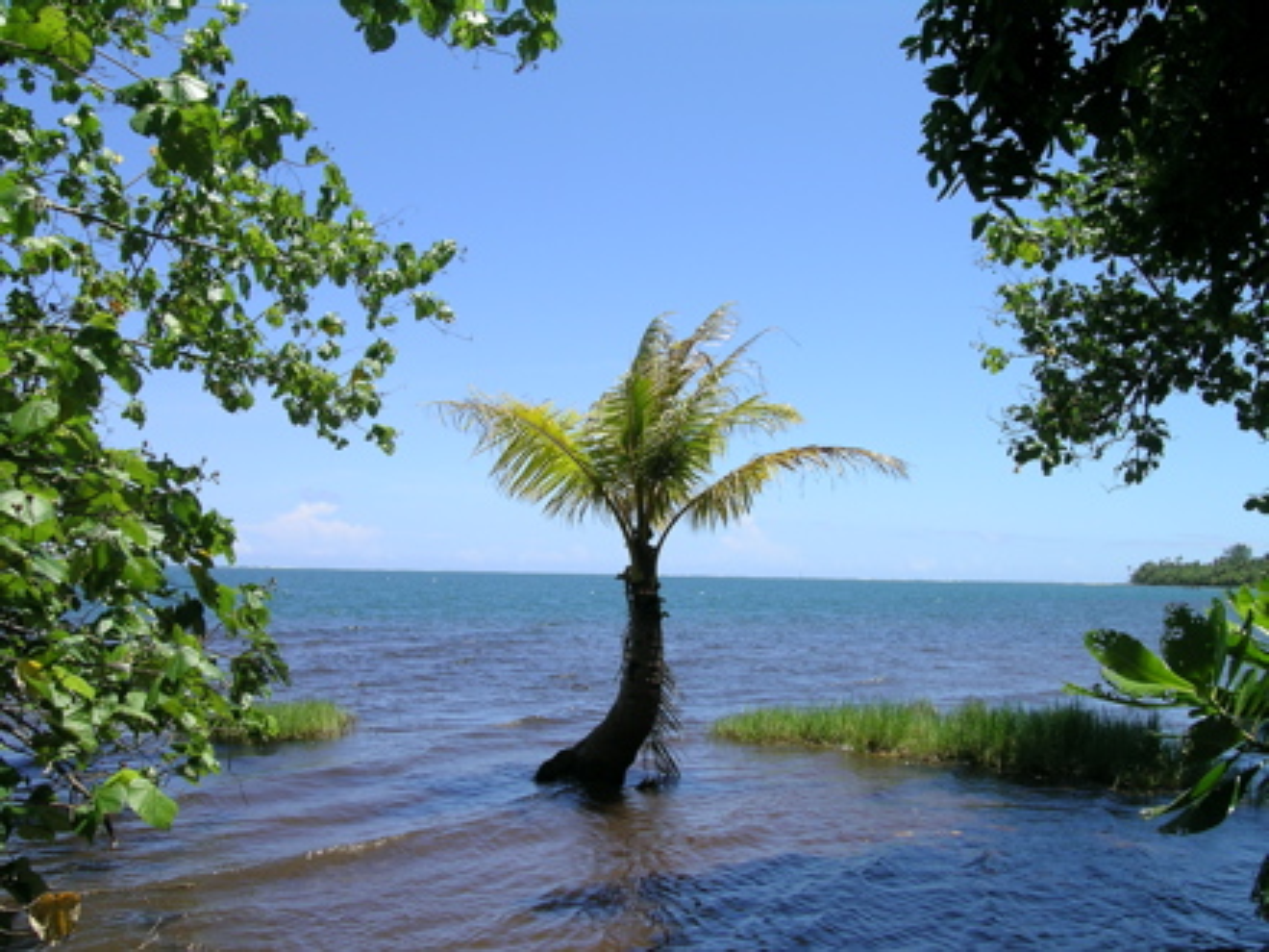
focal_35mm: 35
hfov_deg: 52.6
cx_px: 634
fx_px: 1283
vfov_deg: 40.7
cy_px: 476
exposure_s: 1/246
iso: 50
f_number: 6.7
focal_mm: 7.2
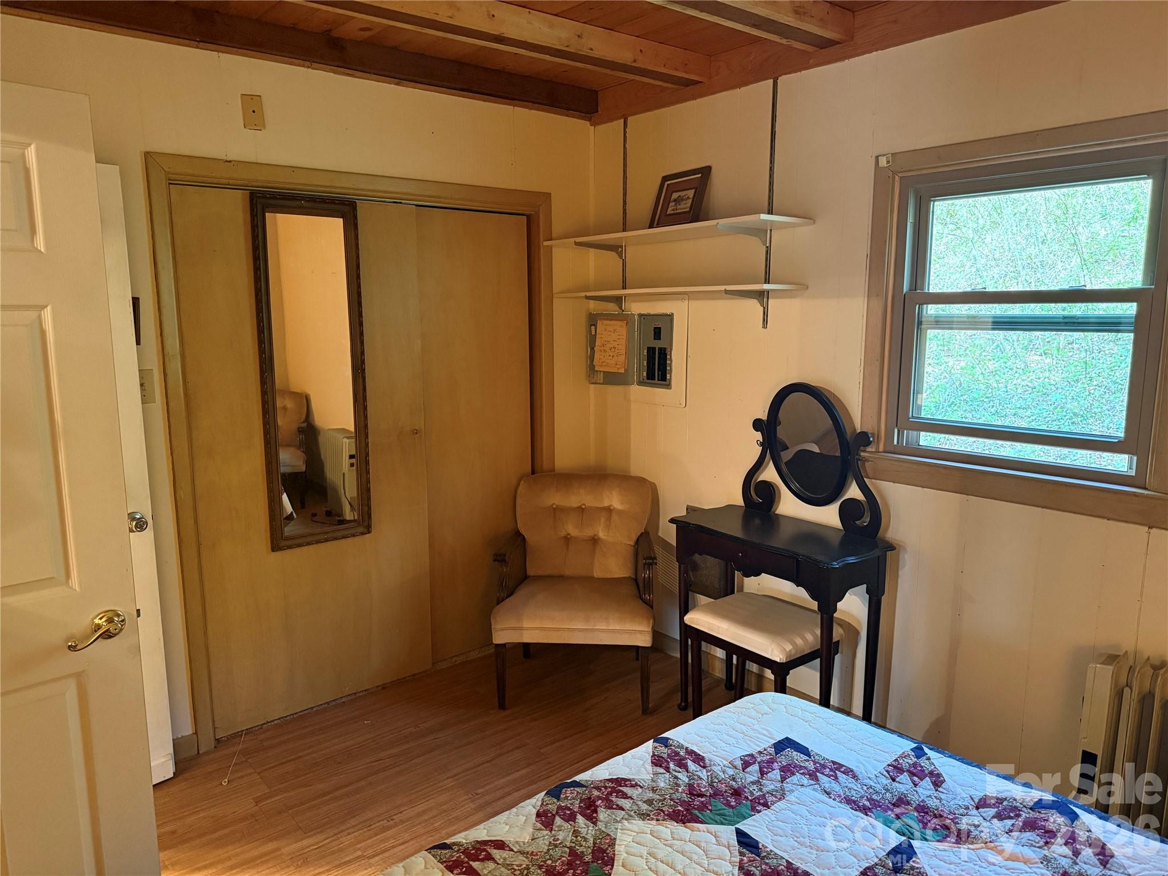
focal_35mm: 24
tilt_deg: -8.8
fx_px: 810
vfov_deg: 56.8
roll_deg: -0.6
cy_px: 438
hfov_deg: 71.6
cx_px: 584
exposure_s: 1/40
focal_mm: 6.76
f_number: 1.78
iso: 800
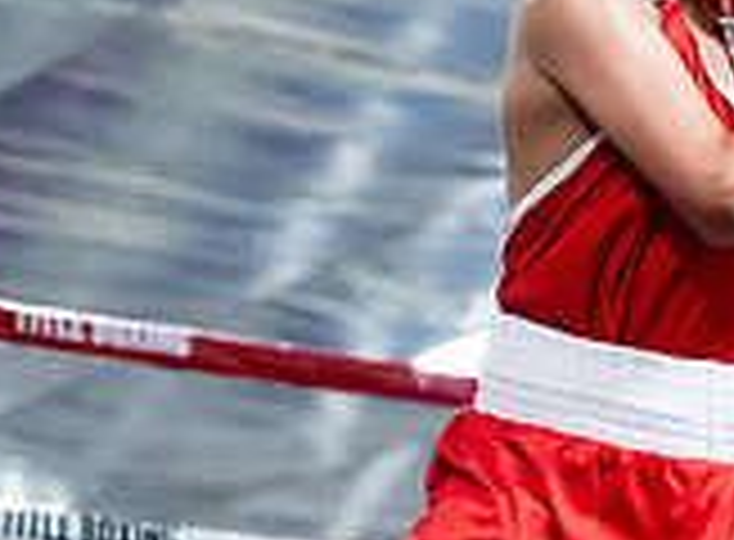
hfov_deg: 10.9
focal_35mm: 165
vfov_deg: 8.9
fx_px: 3476
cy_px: 452
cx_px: 1525
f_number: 2
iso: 3200
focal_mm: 38
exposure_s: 1/800
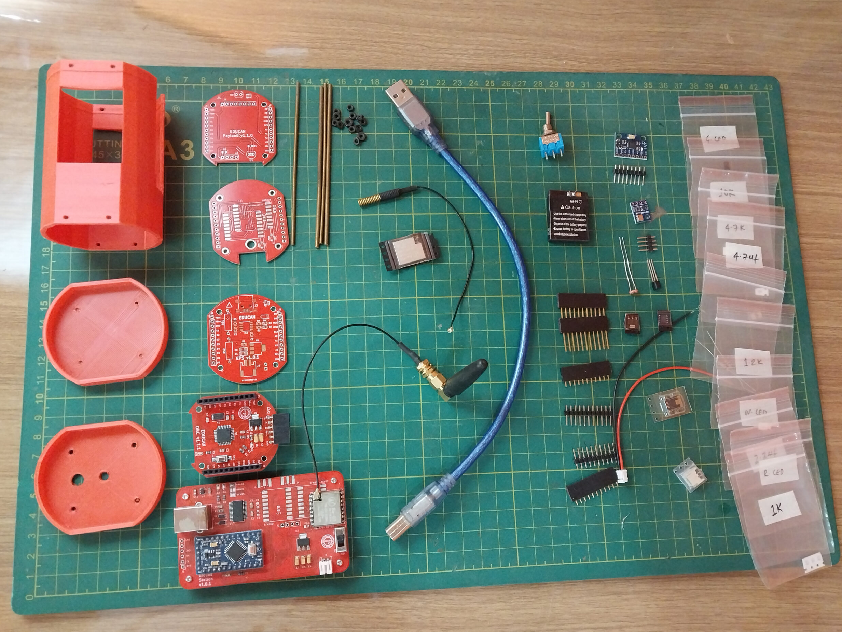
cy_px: 322
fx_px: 657
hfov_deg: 65.3
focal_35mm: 27
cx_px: 423
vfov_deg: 51.4
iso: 320
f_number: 1.8
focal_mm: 4
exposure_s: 1/50
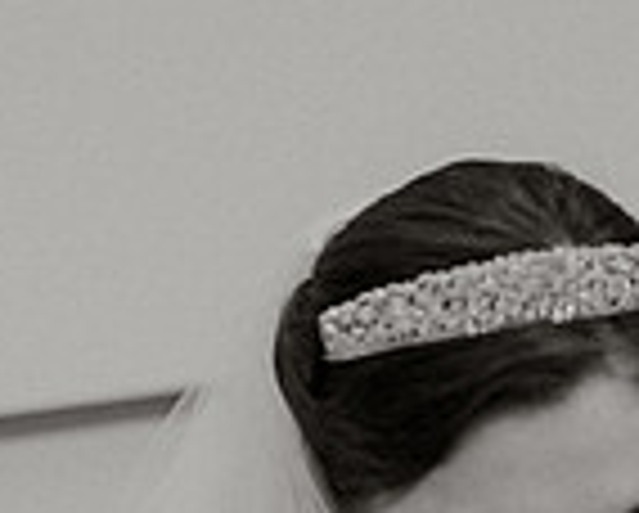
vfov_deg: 3.8
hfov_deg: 4.8
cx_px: 410
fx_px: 7613
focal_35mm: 402
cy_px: 778
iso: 800
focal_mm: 105
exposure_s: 1/640
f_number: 1.8
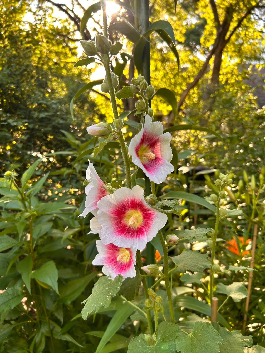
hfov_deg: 53.1
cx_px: 132
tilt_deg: -5.0
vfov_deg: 67.3
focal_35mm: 26
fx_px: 265
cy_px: 176
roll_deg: -3.7
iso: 40
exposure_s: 1/144
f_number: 1.5
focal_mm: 5.7
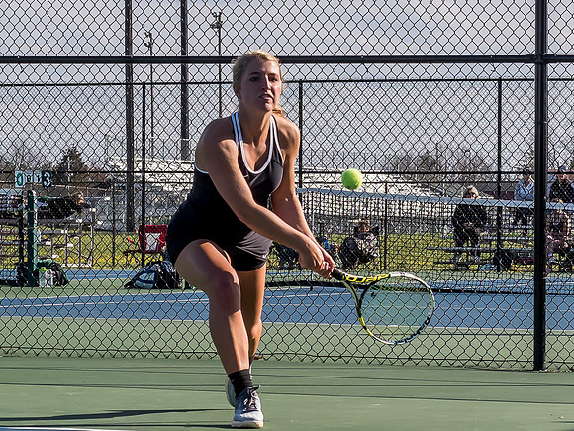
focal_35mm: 212
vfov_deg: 7.0
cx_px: 337
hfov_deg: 9.3
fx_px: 3518
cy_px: 177
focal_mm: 40
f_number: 5
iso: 500
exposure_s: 1/1600
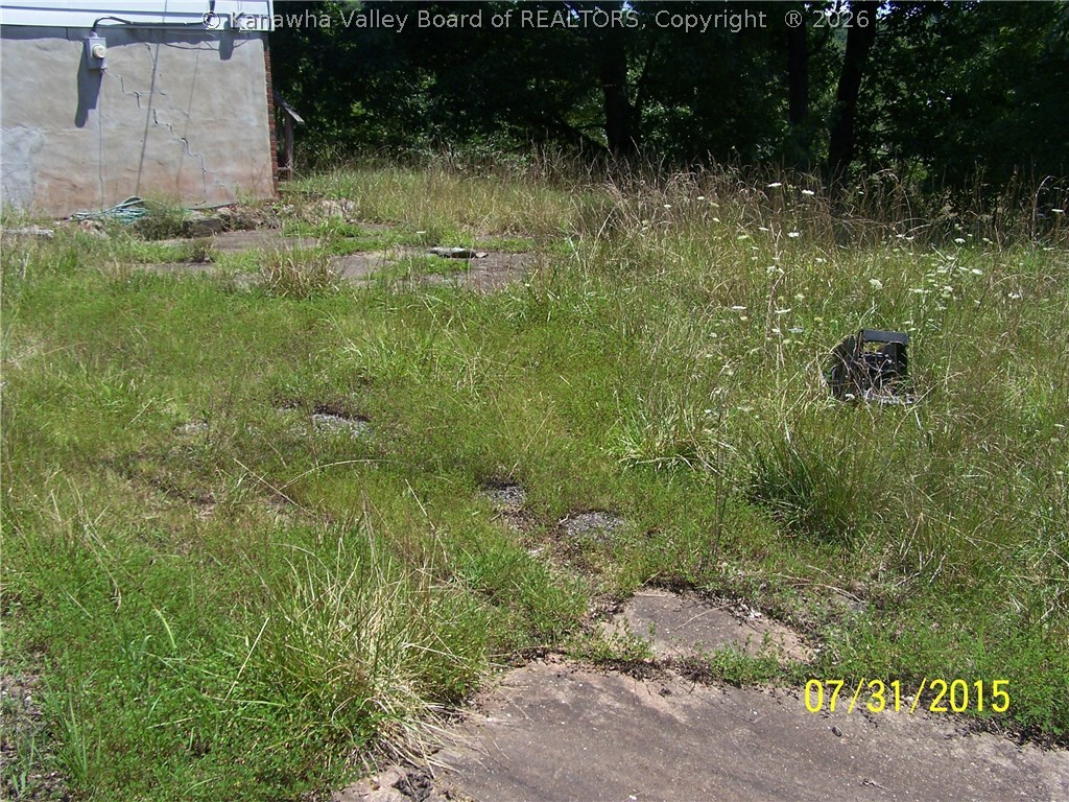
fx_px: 1174
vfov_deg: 37.7
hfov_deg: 49.0
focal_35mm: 38
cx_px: 534
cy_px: 401
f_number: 4
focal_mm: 6.3
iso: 80
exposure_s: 1/500
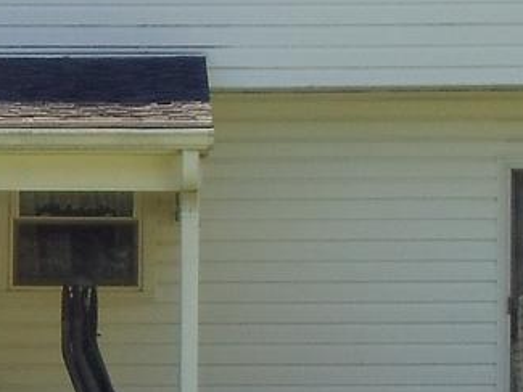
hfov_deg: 7.1
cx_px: -121
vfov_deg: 5.4
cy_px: 246
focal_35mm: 277
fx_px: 4187
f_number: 7.1
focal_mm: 6
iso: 80
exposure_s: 1/100
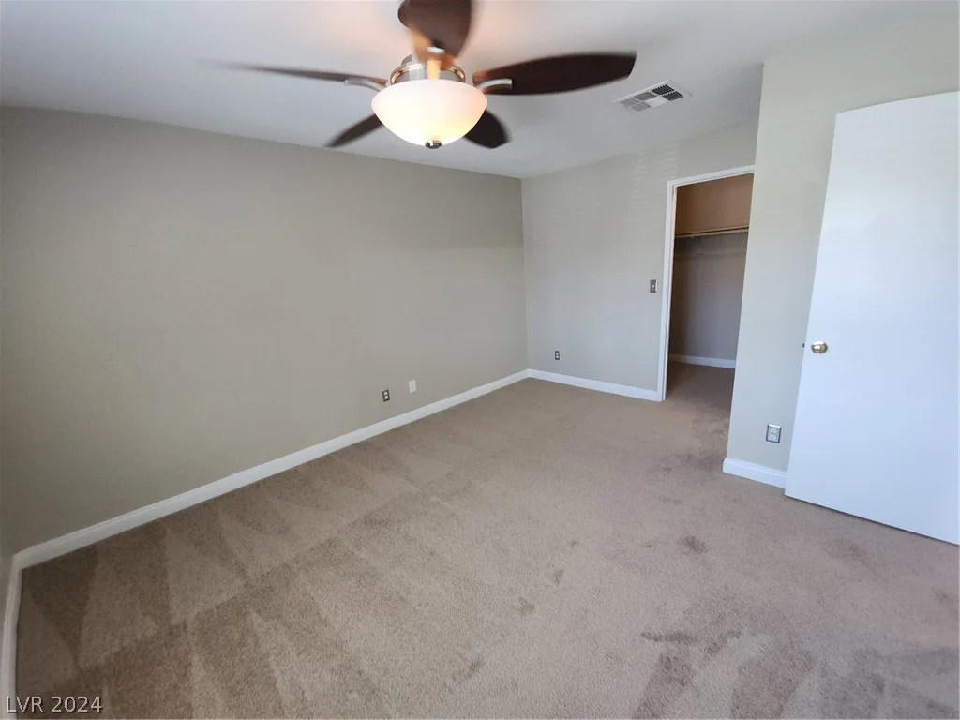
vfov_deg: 89.9
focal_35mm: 13
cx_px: 480
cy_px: 360
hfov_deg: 106.2
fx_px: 361
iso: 200
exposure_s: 1/60
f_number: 2.2
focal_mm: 2.2
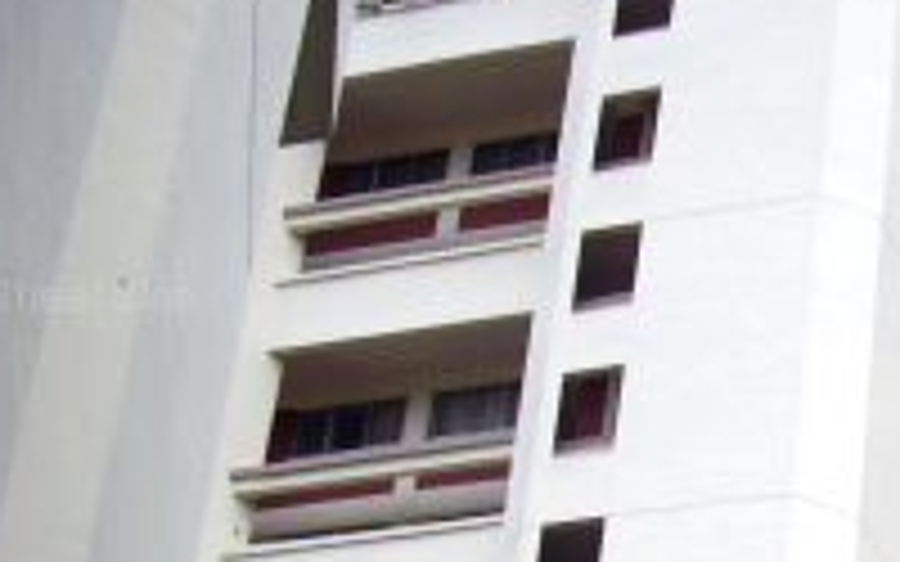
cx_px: 1174
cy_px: 751
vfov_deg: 11.8
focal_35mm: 108
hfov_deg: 18.0
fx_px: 2649
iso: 80
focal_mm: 6.2
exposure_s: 1/125
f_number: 5.6
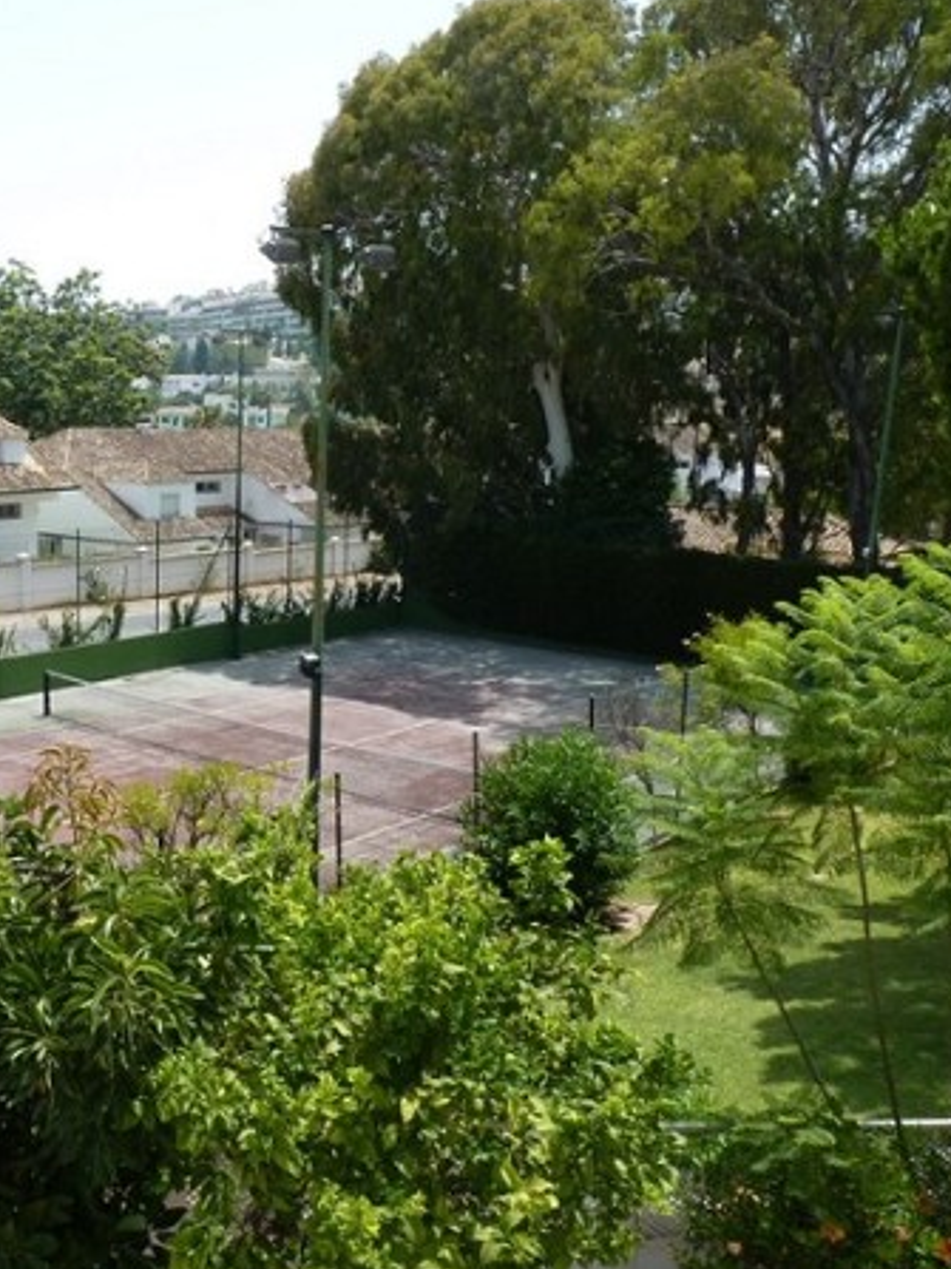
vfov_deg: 50.2
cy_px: 640
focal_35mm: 37
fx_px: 1356
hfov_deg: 37.0
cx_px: 159
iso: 80
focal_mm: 4.8
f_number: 5
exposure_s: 1/200
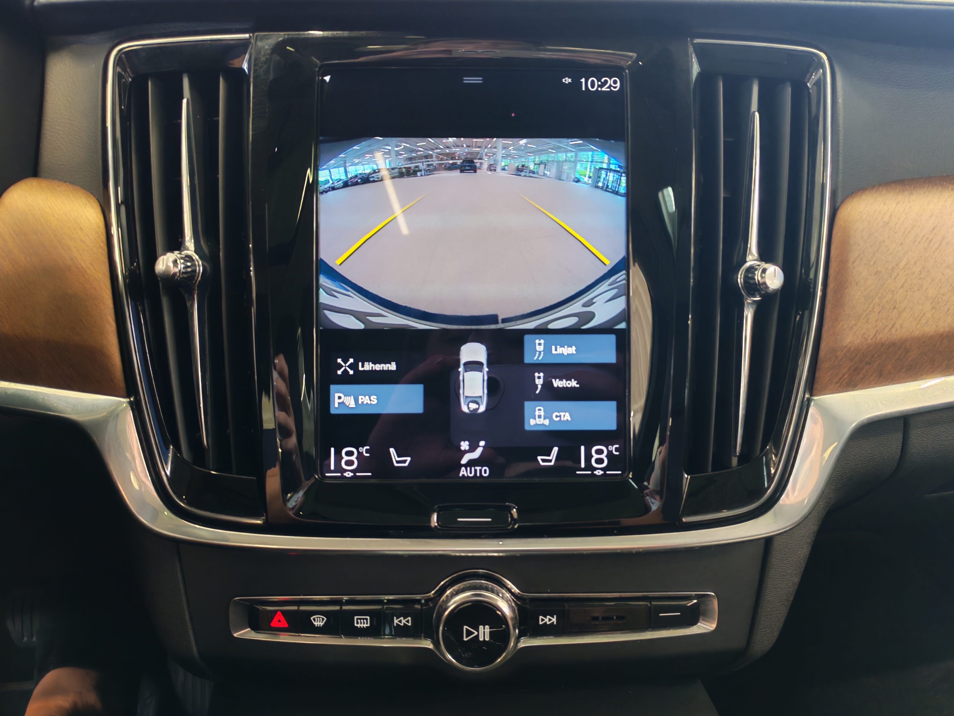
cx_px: 477
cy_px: 358
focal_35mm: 30
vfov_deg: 46.8
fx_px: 827
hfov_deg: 60.0
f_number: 1.9
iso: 2025
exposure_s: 1/50
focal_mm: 6.12
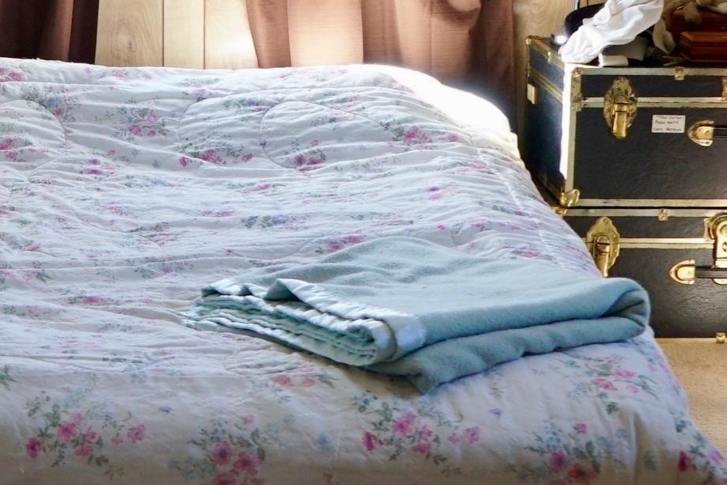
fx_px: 1717
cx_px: 129
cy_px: -4
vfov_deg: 15.8
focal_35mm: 85
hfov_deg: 23.5
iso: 800
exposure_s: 1/160
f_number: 4
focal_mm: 26
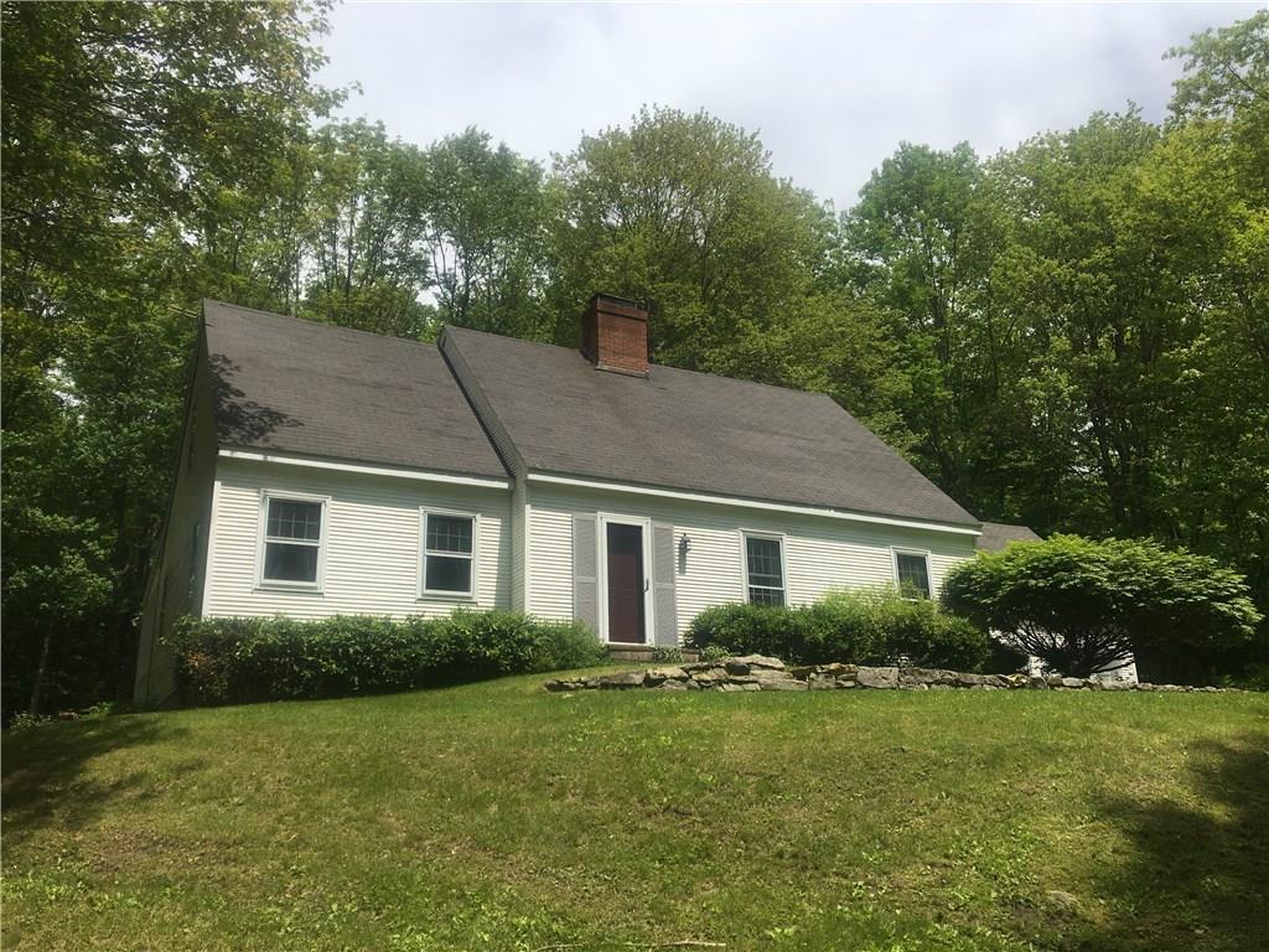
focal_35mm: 29
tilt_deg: +18.5
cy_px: 476
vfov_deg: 48.2
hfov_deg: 61.7
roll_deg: +2.7
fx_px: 1063
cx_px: 634
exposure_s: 1/2137
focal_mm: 4.15
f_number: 2.2
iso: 25
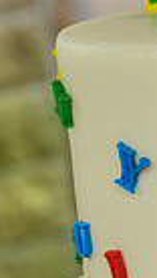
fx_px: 2264
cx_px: -2
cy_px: 205
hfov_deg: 4.0
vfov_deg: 7.0
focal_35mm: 307
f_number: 5.6
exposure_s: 1/160
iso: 640
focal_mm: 70
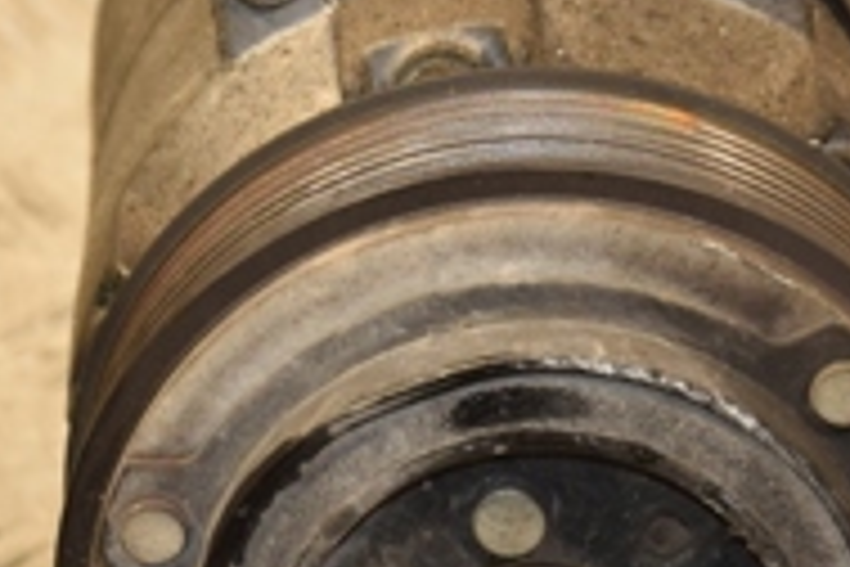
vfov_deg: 4.4
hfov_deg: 6.5
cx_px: 373
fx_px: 7437
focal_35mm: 315
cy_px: 270
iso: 800
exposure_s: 1/200
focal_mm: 62
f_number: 5.3
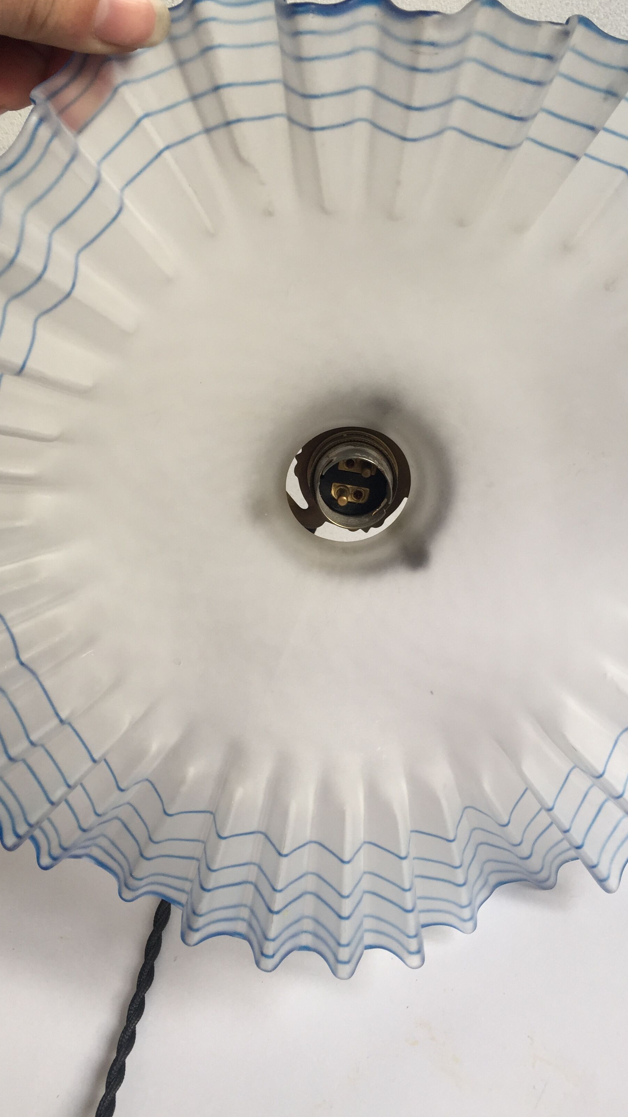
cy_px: 556
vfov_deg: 61.0
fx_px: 947
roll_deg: +31.3
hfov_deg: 36.7
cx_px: 342
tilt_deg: -37.1
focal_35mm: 32
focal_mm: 4.15
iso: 40
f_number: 2.2
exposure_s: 1/100
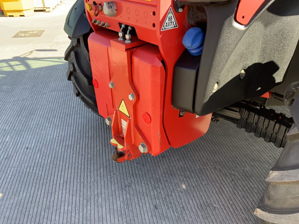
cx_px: 150
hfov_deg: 61.7
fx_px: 250
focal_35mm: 29
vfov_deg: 48.2
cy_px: 112
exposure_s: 1/169
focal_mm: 3
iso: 16
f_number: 1.8
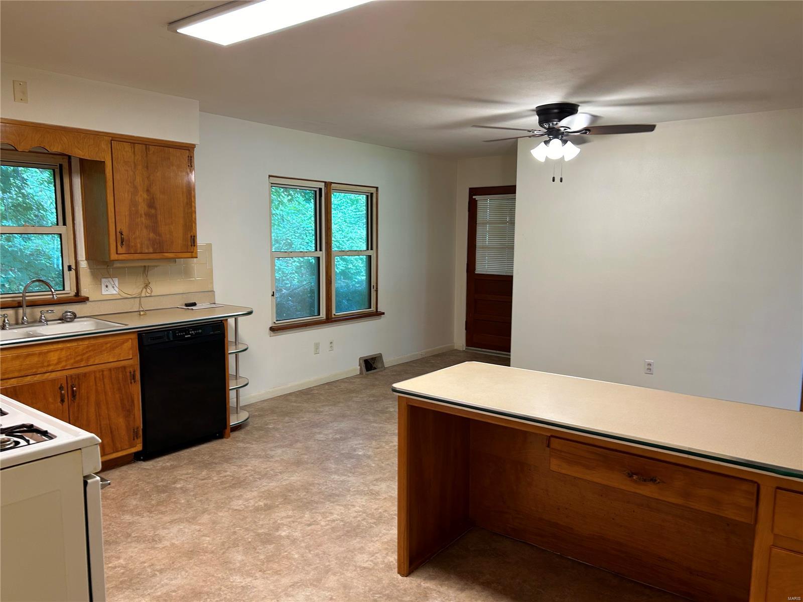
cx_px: 402
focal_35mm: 26
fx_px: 603
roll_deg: -0.5
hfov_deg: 67.3
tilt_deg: -6.7
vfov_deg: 53.1
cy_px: 301
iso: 80
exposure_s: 1/60
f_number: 1.5
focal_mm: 5.7
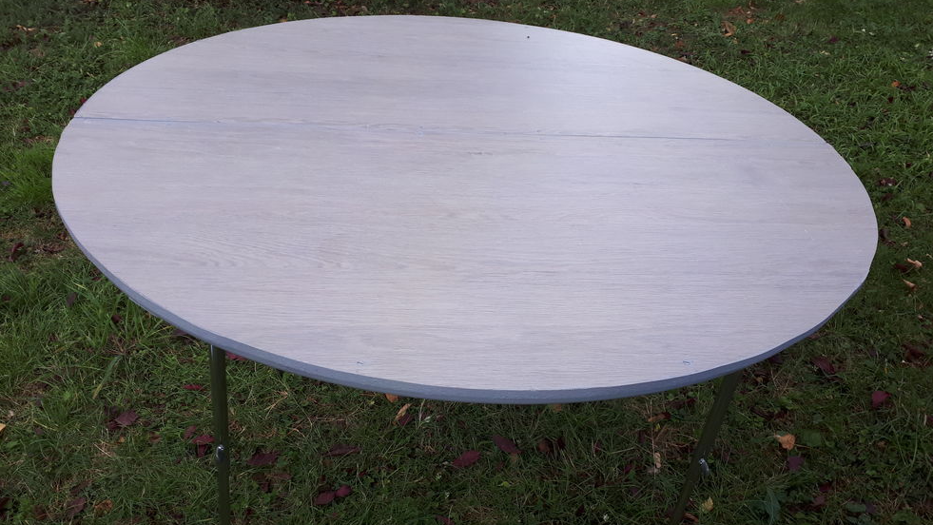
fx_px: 742
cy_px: 337
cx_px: 474
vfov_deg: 38.6
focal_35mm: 30
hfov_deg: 64.3
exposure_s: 1/120
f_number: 1.9
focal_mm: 3.6
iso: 50
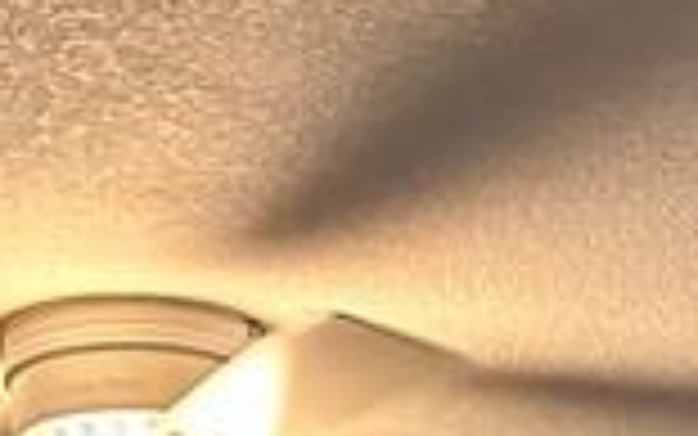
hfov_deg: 12.5
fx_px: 3197
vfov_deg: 6.5
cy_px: 1632
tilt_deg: -5.7
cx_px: 410
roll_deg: +1.5
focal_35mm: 168
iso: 640
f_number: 1.78
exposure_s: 1/60
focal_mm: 6.86
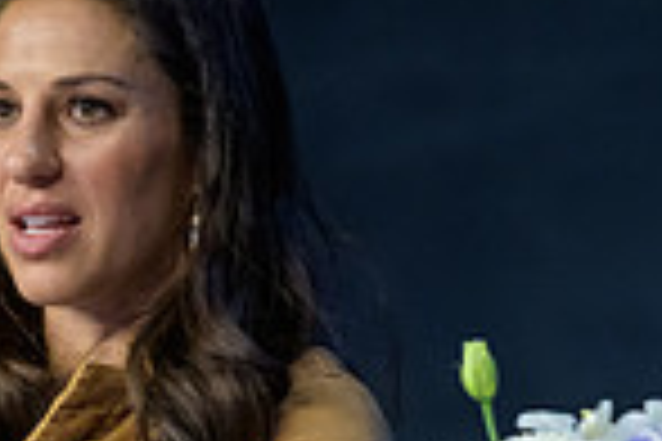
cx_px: 504
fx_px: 14489
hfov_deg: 2.6
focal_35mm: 788
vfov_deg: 1.7
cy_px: 439
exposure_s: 1/200
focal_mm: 200
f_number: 3.2
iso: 1600
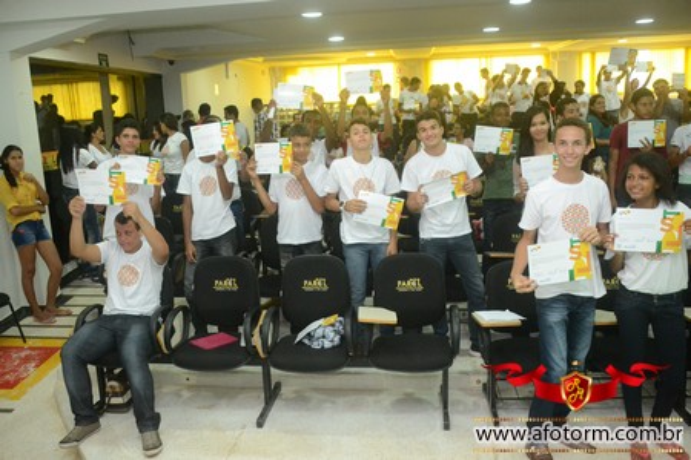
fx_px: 633
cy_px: 230
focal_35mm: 33
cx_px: 346
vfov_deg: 40.0
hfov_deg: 57.2
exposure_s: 1/100
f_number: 3.8
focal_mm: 22
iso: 3200
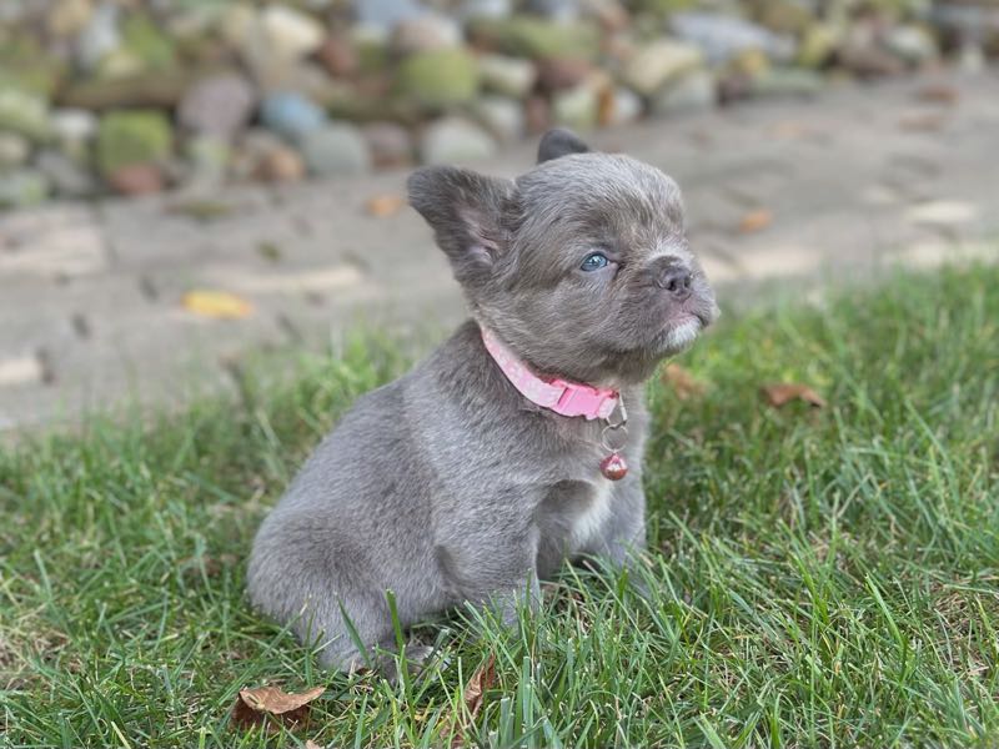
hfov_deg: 39.7
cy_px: 374
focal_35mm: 48
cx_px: 500
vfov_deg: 30.3
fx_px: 1385
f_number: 1.78
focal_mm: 6.86
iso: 80
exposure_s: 1/508
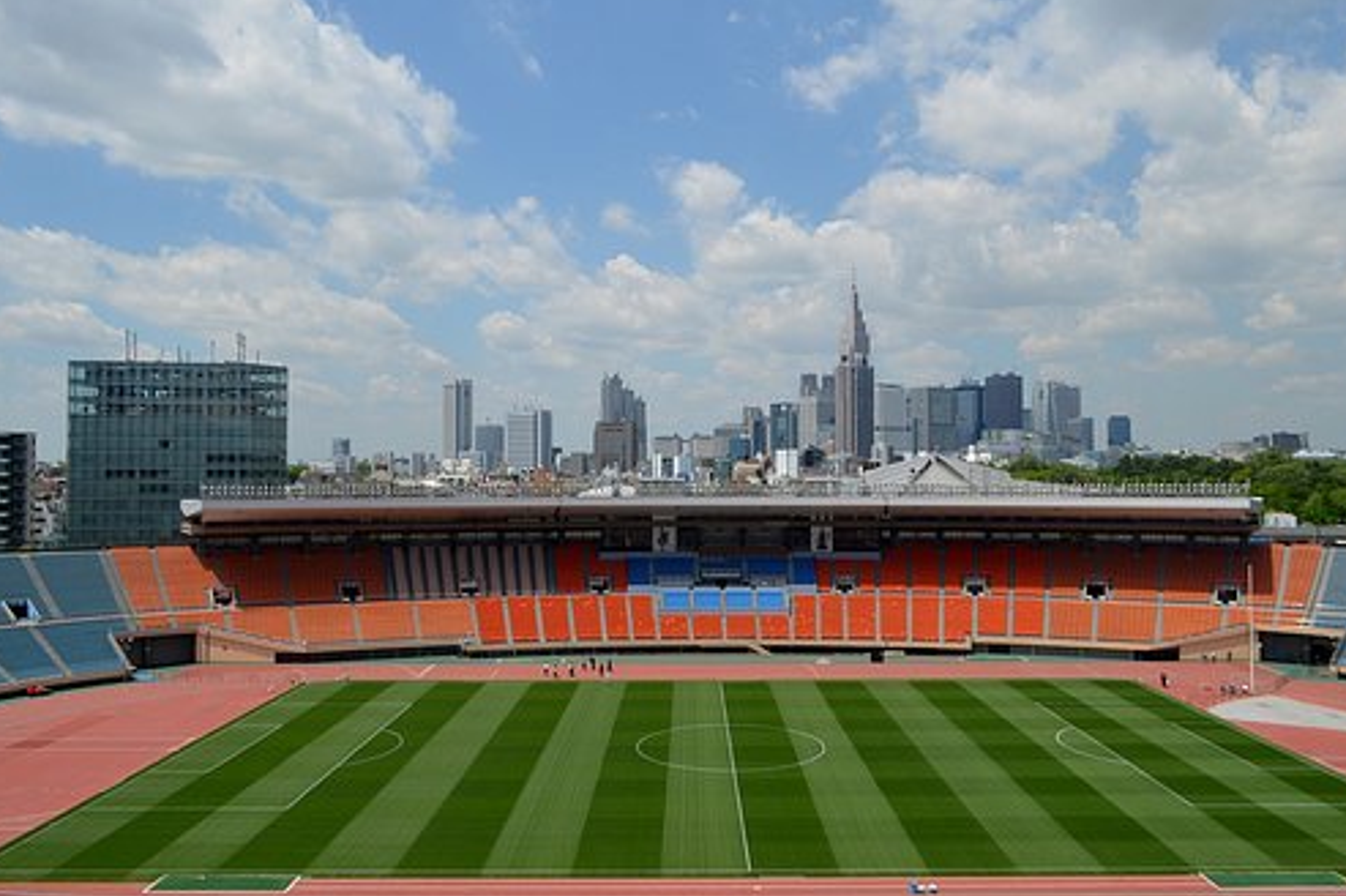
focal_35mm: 28
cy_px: 441
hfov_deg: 65.5
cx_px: 683
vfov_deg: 46.3
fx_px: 1046
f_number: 9
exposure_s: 1/320
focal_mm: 18
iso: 100
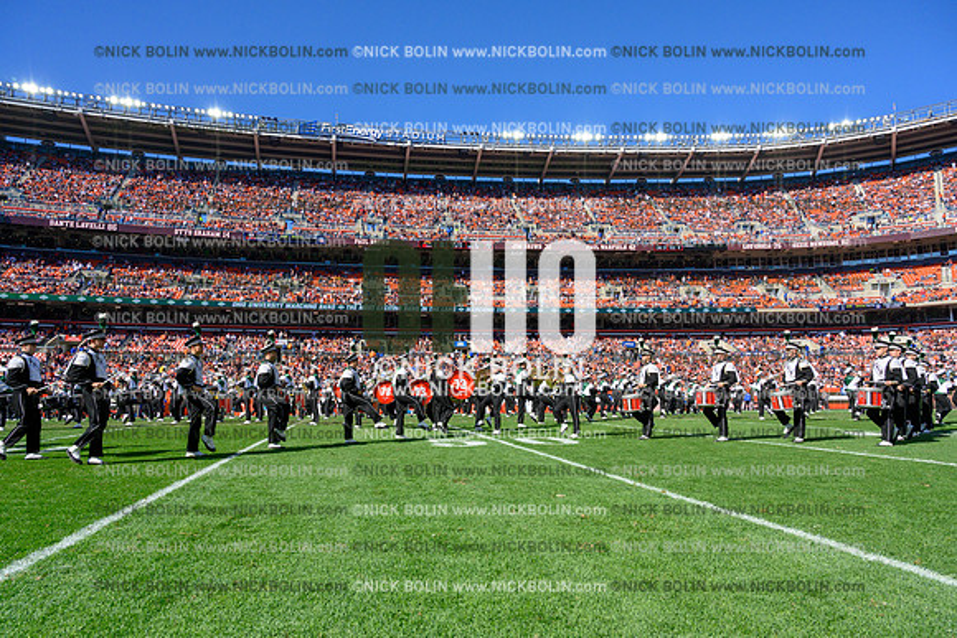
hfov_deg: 73.7
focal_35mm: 24
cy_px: 319
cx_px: 478
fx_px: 638
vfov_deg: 53.2
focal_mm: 24
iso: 1000
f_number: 8
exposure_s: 1/3200
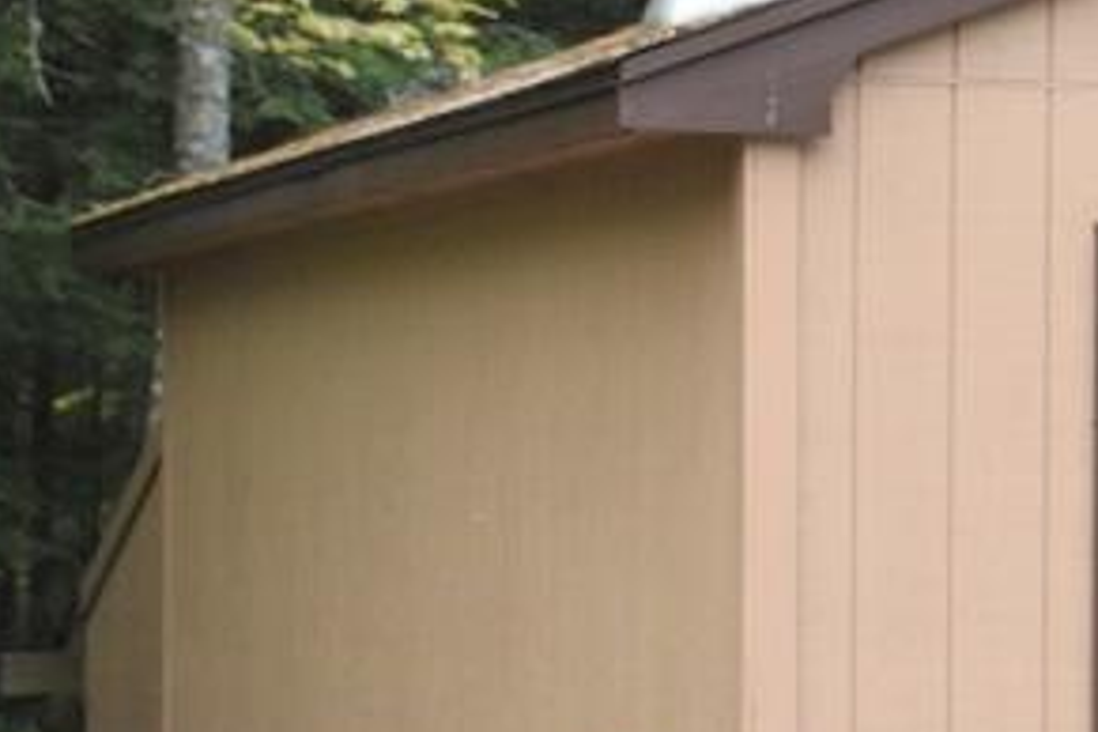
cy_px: 524
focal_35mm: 196
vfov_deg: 7.0
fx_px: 5978
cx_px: 1777
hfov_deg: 10.1
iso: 400
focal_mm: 38
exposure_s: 1/160
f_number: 6.3
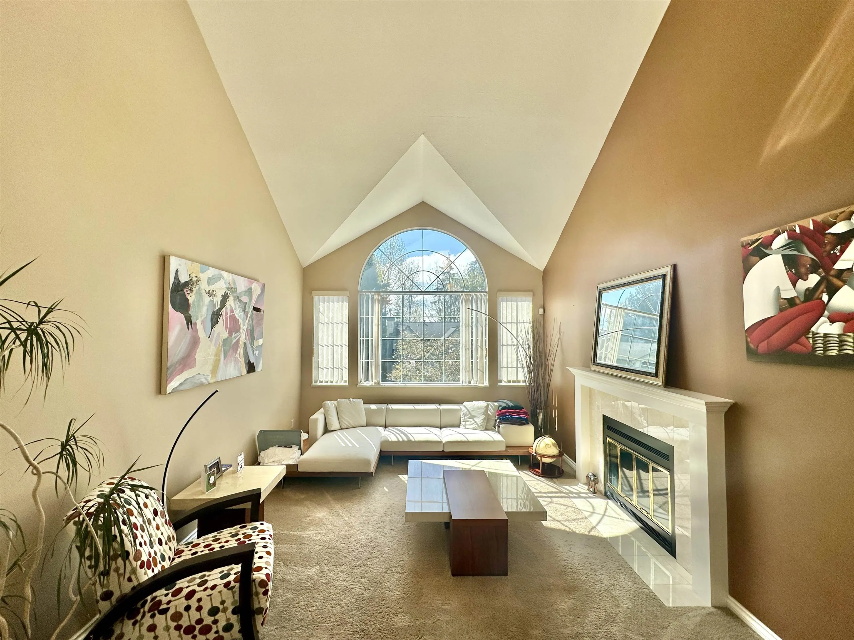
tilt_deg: +1.4
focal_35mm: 14
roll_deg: -1.1
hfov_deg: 102.1
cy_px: 320
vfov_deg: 85.7
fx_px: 345
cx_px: 427
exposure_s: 1/796
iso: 40
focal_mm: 2.22
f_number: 2.2
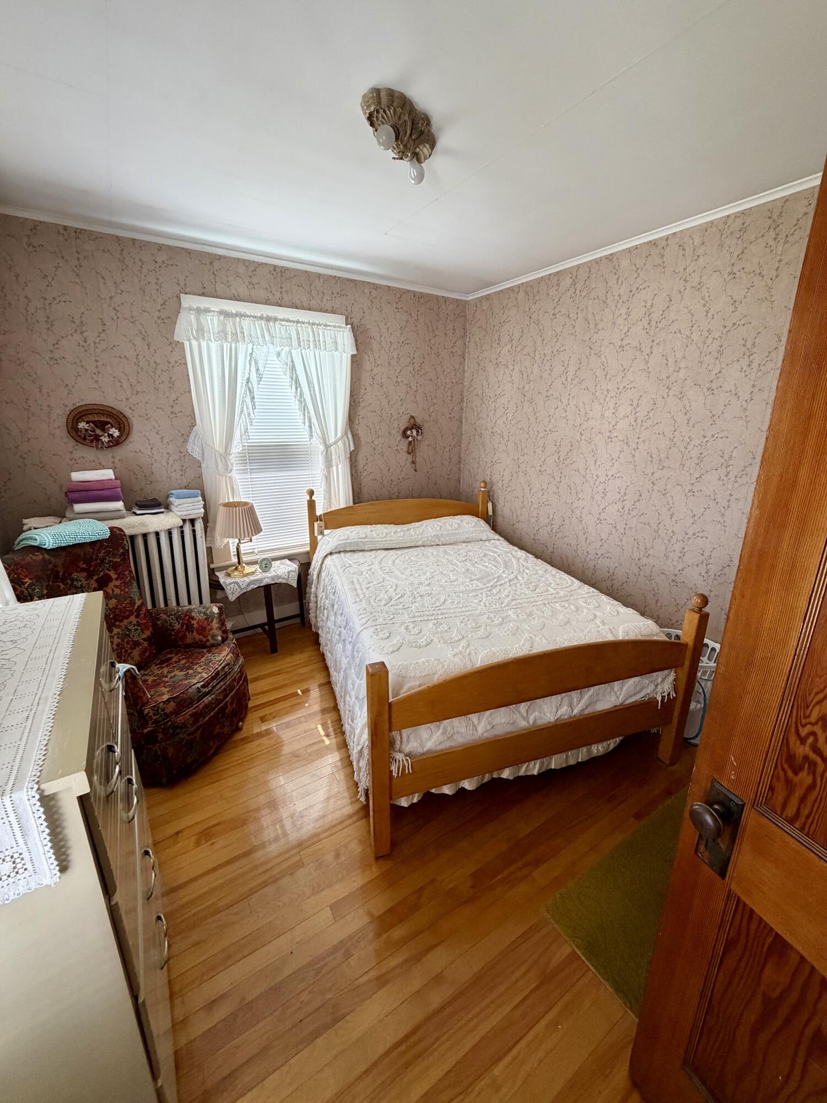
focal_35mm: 14
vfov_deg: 102.1
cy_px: 552
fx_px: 446
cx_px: 414
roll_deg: -1.1
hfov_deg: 85.7
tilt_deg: -16.6
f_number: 2.2
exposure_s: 1/121
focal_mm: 2.22
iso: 250
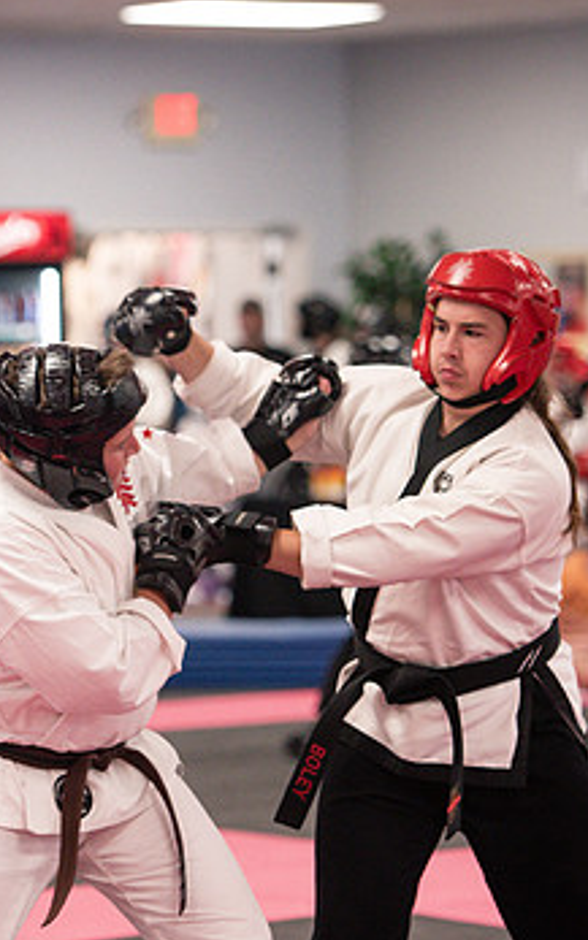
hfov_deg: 6.9
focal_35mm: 191
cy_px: 497
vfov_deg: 11.0
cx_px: 122
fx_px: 4895
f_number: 2.8
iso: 1600
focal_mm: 112
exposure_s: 1/400
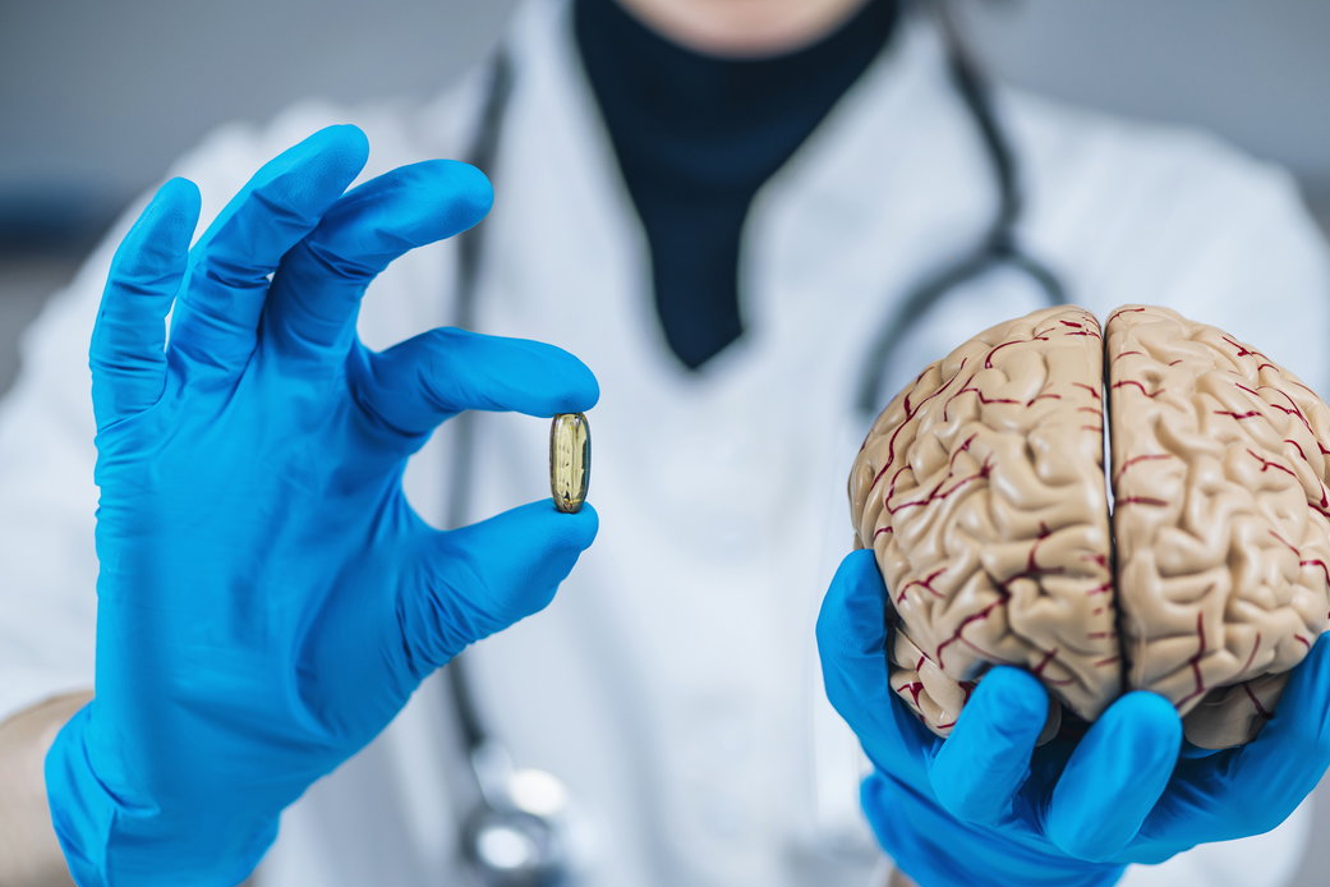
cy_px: 495
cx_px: 726
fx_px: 4470
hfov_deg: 16.9
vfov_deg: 11.3
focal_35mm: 121
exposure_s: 1/160
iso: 64
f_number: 3
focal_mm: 105
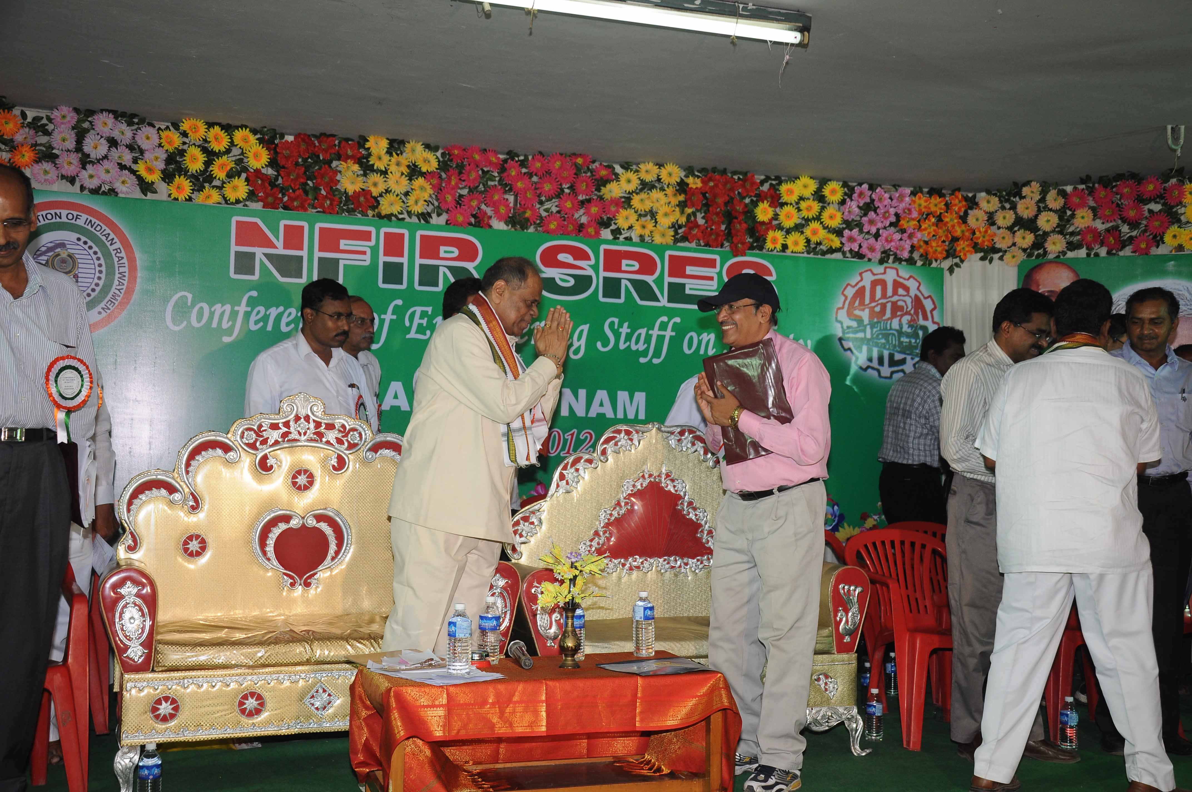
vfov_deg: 34.1
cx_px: 596
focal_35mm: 39
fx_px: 1290
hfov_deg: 49.6
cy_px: 396
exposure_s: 1/125
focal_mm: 26
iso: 400
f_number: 6.3
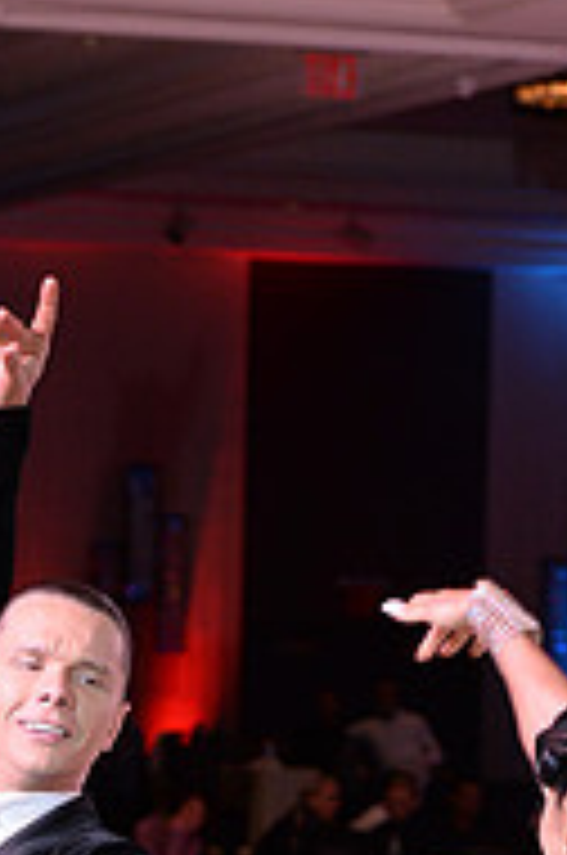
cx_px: 155
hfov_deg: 6.0
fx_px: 5430
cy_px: 1206
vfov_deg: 8.8
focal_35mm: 229
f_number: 4.5
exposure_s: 1/250
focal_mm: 75
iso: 2000
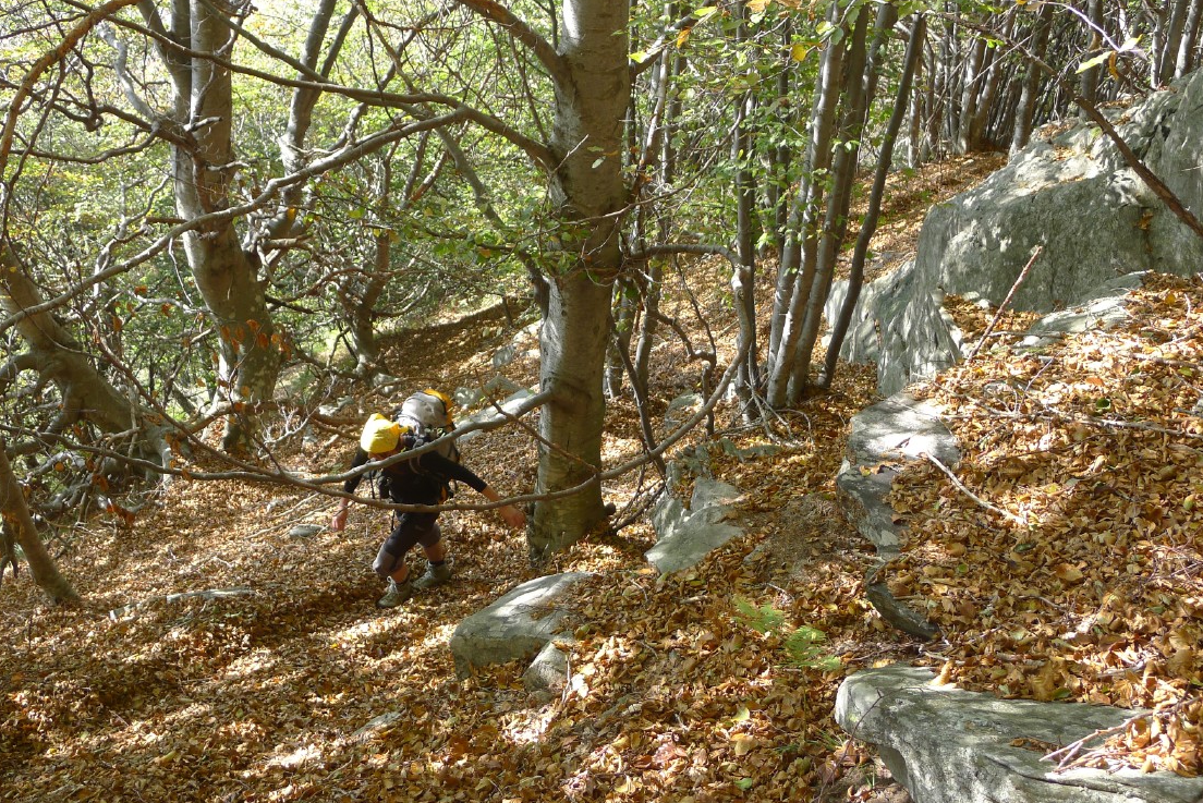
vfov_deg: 35.1
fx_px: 1270
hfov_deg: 50.7
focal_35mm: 38
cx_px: 603
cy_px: 422
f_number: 2.3
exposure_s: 1/125
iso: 80
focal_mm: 7.5
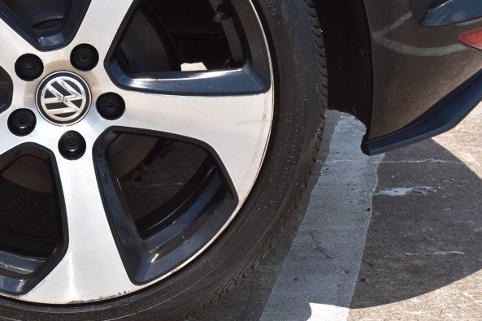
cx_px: 106
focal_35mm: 88
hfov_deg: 22.8
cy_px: 116
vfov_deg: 15.5
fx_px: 1178
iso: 400
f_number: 11
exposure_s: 1/400
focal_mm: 34
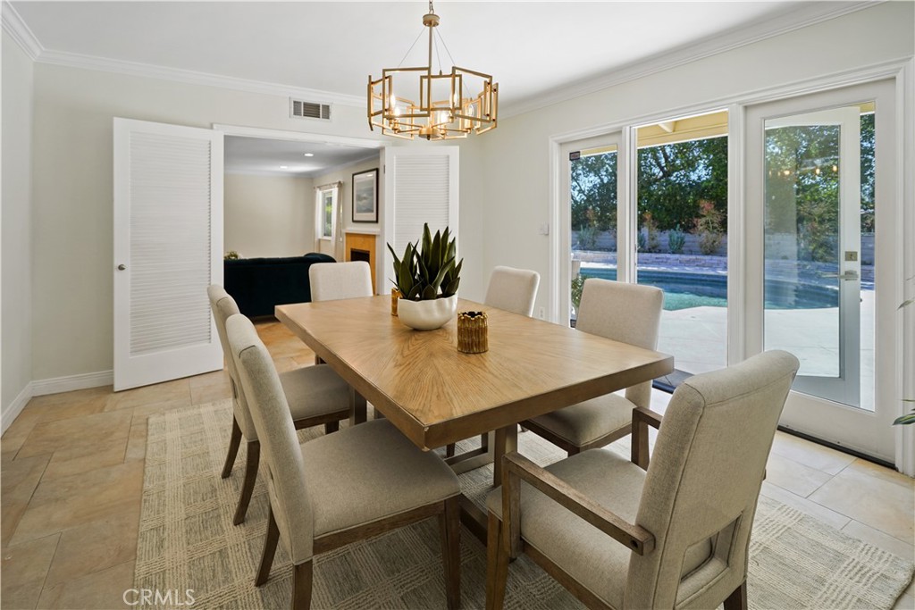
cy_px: 305
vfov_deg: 73.8
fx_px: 407
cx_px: 458
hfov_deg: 96.7
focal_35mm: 16
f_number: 4
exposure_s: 1/60
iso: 125
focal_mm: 16
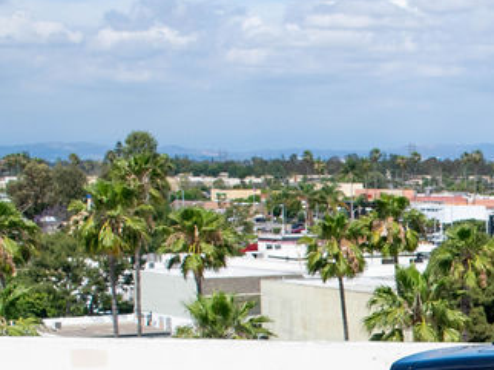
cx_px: 687
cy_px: 444
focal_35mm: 124
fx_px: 1768
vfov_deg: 11.7
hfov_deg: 15.0
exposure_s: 1/2000
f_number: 7.1
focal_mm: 27
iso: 400
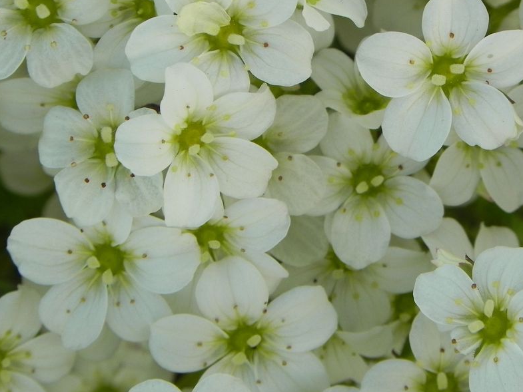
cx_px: 352
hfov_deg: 7.9
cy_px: 206
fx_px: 3778
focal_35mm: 250
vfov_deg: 5.9
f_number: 5
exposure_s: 1/320
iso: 160
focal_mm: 32.7
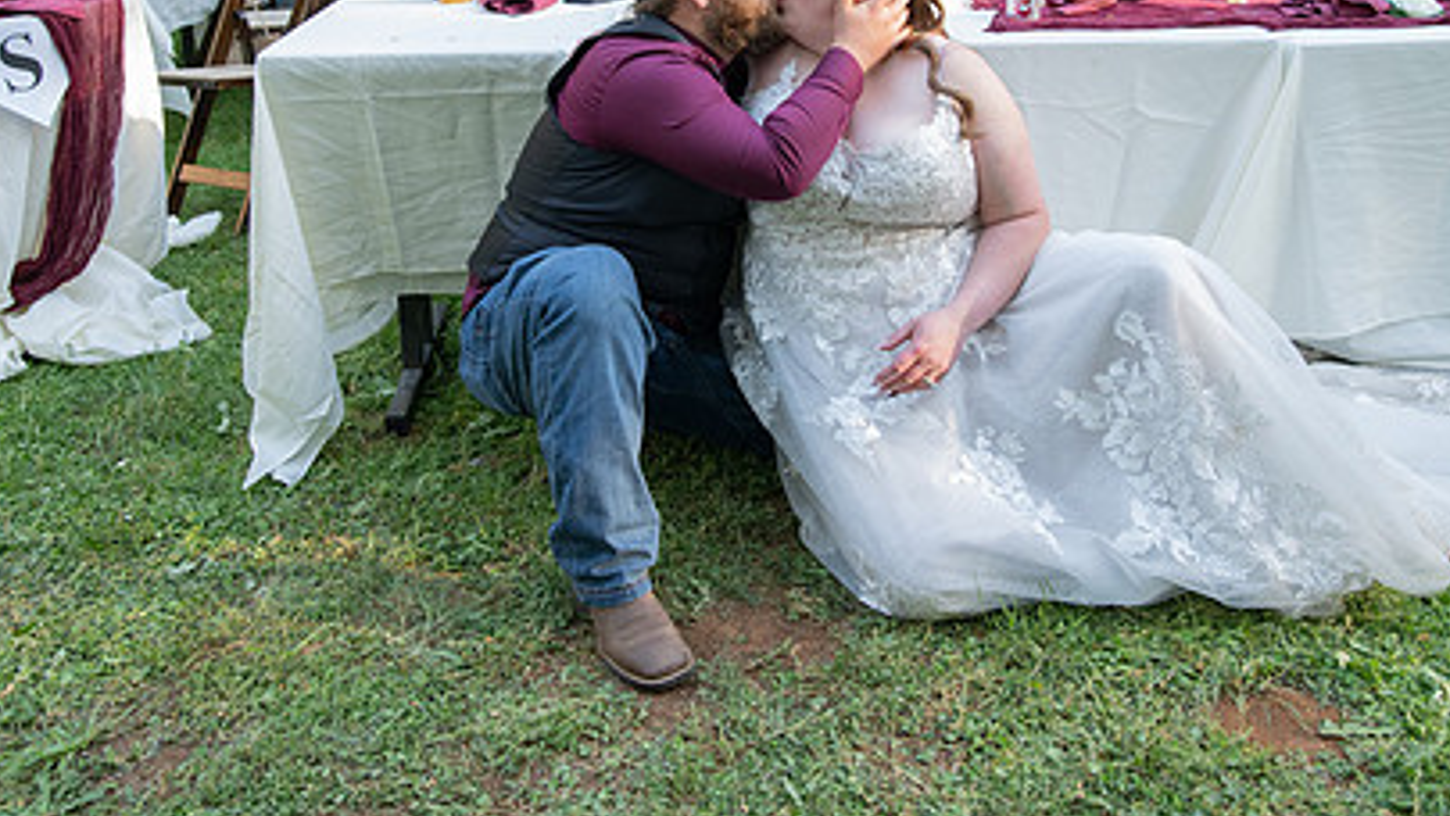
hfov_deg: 55.3
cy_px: 174
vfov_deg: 32.1
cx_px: 727
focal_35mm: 36
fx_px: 1384
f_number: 4
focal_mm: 24
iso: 1250
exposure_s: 1/320
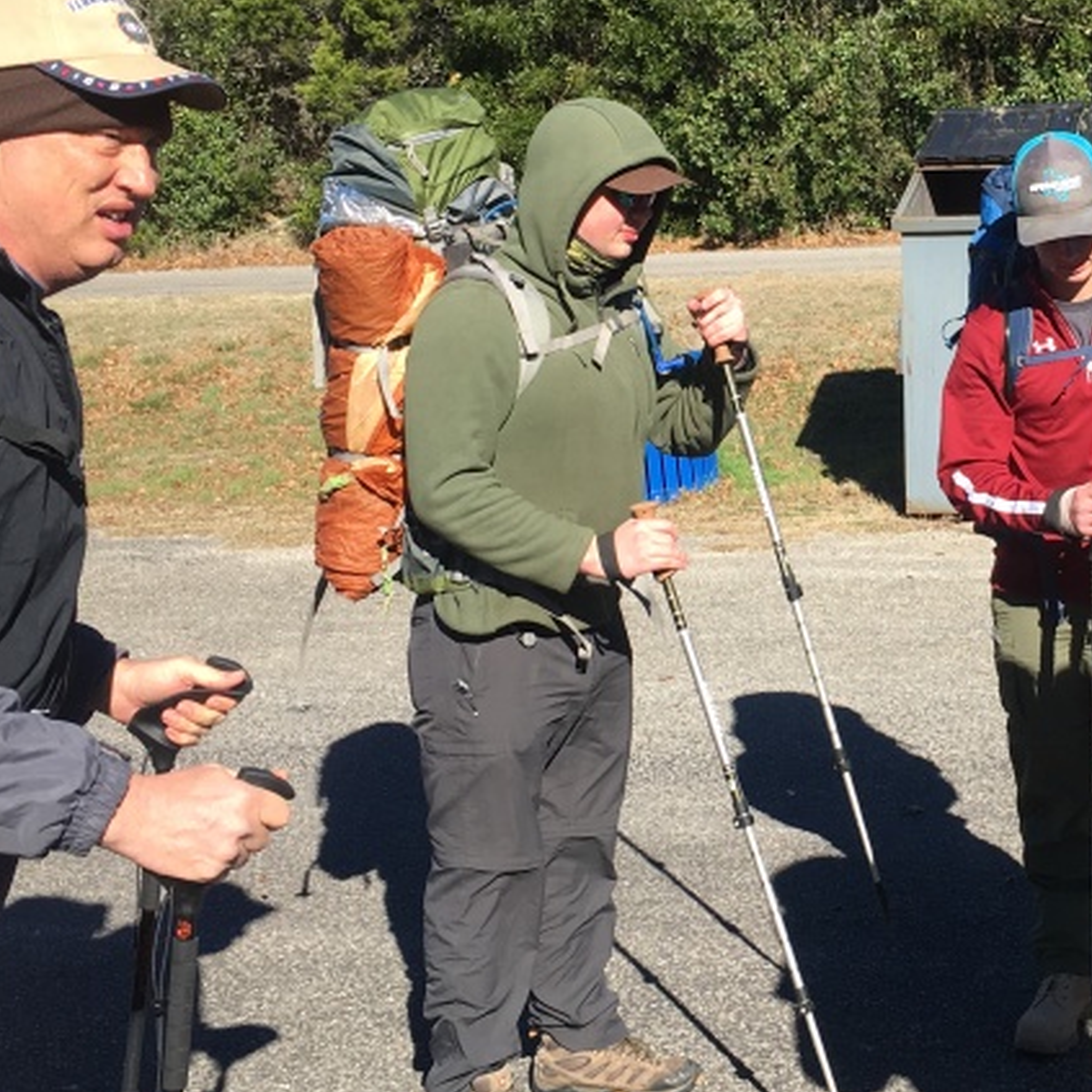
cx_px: 924
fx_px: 2213
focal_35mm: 62
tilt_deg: -5.1
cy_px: 429
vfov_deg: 27.7
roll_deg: +1.6
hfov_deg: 27.0
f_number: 2.2
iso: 25
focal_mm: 4.15
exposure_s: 1/905
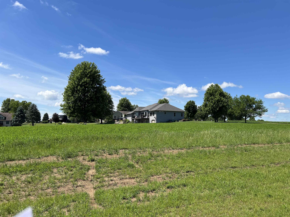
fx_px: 218
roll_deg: -0.8
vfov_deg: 53.1
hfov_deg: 67.3
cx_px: 145
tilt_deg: +3.8
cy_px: 108
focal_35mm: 26
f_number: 1.5
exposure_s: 1/4274
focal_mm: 5.7
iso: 50
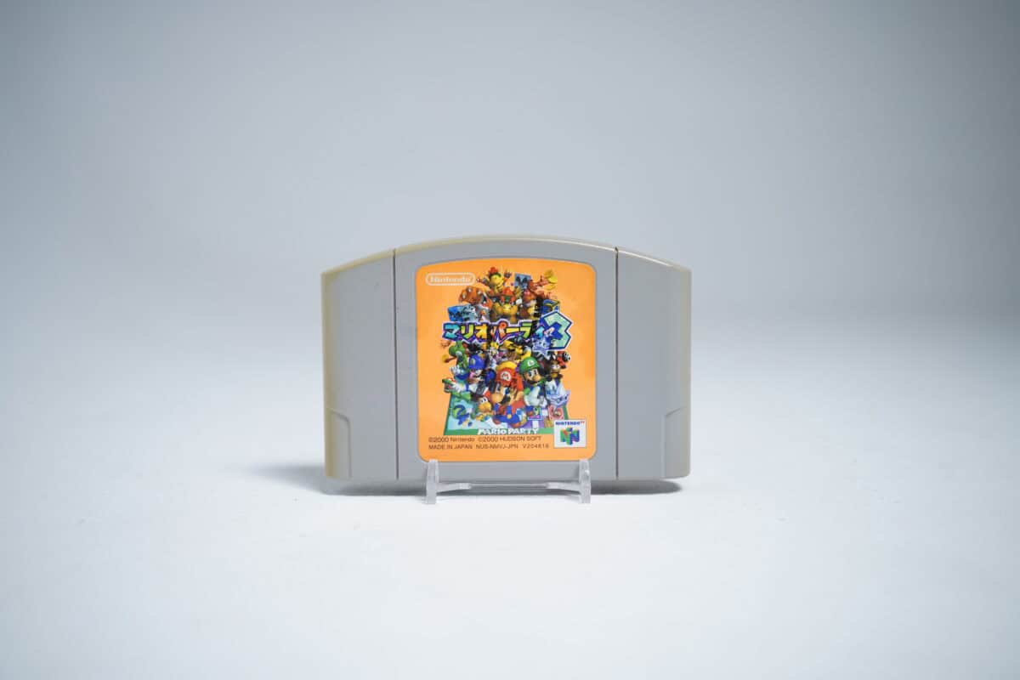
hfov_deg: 49.6
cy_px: 340
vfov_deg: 34.2
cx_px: 510
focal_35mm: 39
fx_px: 1105
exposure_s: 1/40
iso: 400
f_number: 4
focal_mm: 39
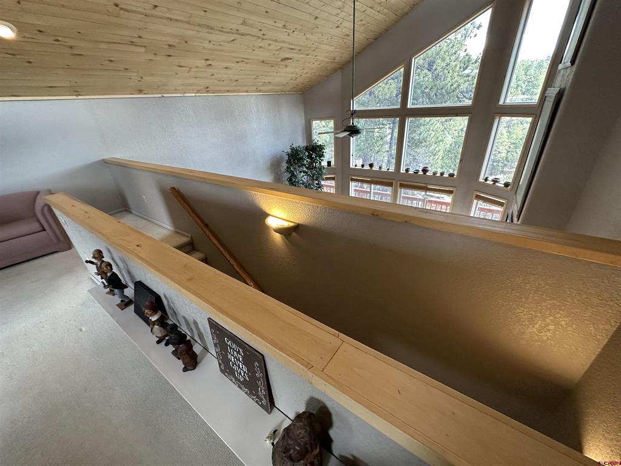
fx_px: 251
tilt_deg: -27.3
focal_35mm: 14
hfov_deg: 102.1
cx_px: 310
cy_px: 233
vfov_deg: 85.7
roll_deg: +4.2
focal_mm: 2.22
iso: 200
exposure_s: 1/120
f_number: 2.2
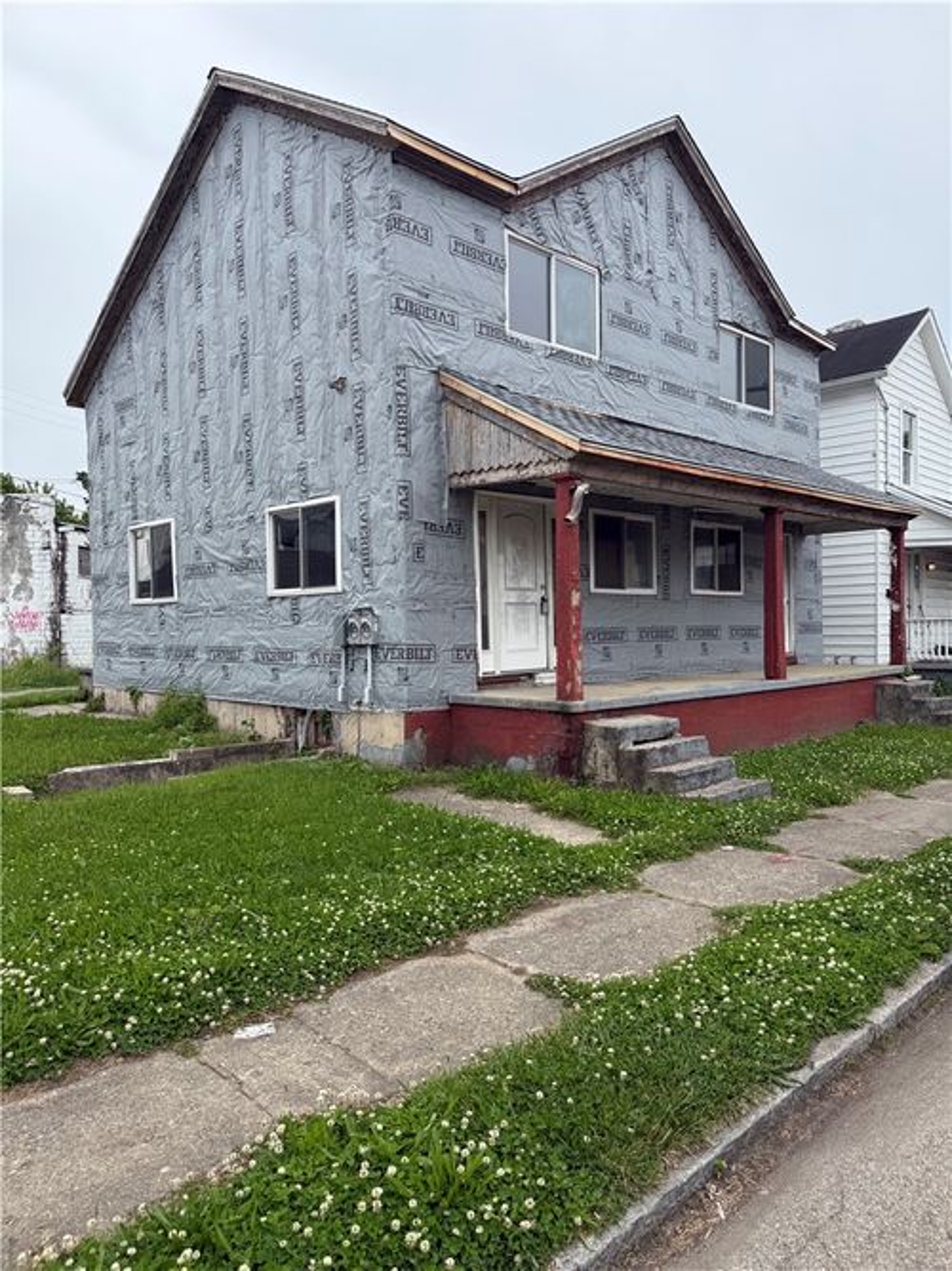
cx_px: 476
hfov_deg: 56.8
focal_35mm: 24
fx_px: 880
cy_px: 636
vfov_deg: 71.6
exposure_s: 1/2232
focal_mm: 6.76
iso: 80
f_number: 1.78
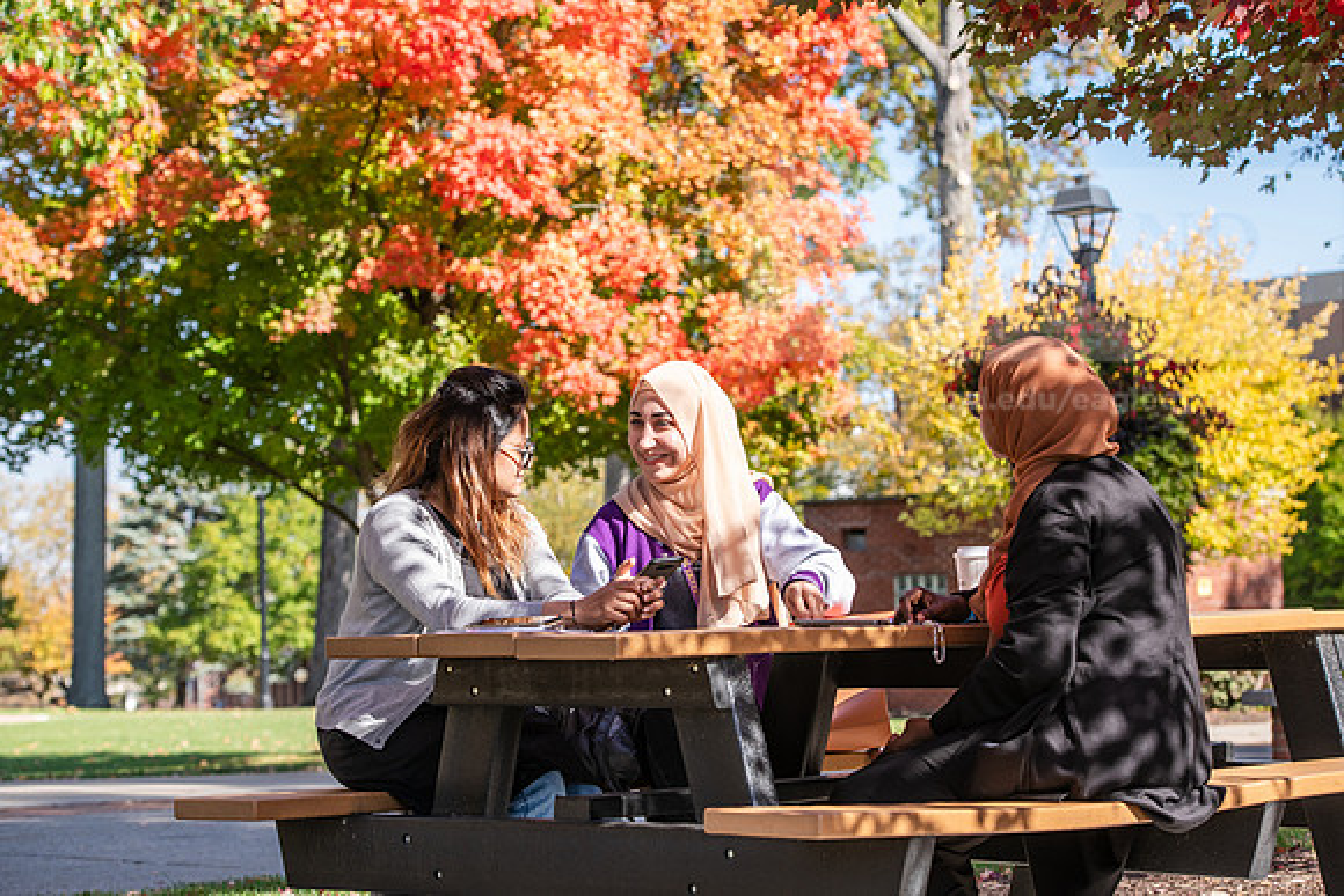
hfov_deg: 23.9
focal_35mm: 85
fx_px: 3174
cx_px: 672
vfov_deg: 16.1
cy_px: 448
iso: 160
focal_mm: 85
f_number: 5.6
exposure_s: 1/320
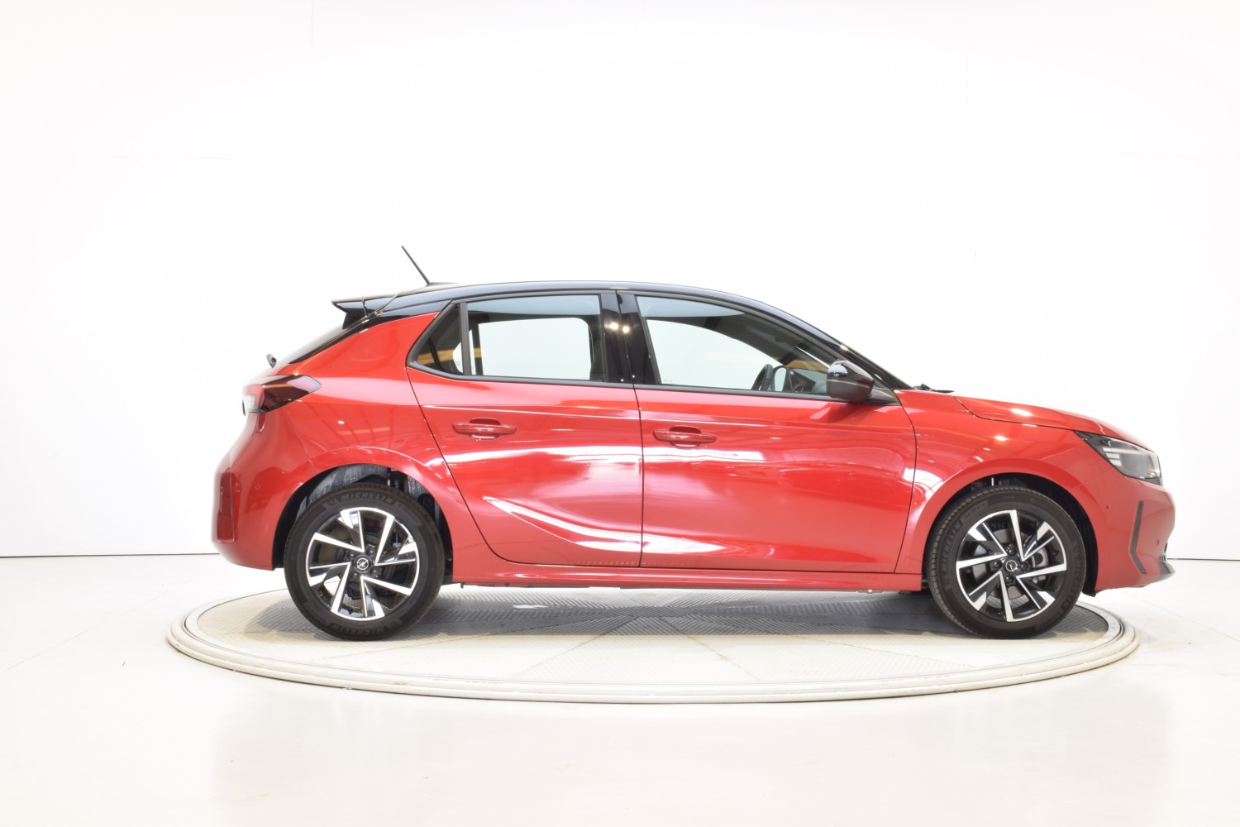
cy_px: 414
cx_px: 620
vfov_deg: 25.8
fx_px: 1808
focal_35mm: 52
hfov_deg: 37.9
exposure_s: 2
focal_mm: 35
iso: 100
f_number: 22
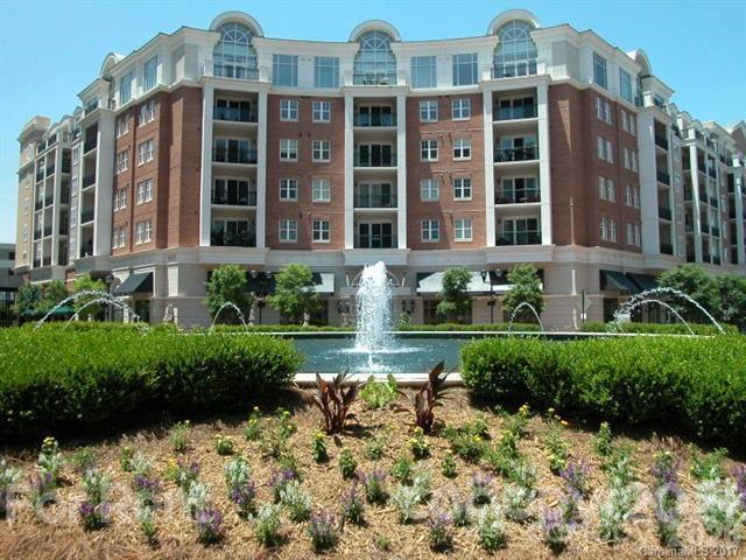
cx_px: 373
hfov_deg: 45.8
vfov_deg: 35.1
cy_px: 280
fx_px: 884
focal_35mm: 41
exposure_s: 1/427
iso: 200
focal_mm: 10.5
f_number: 7.2
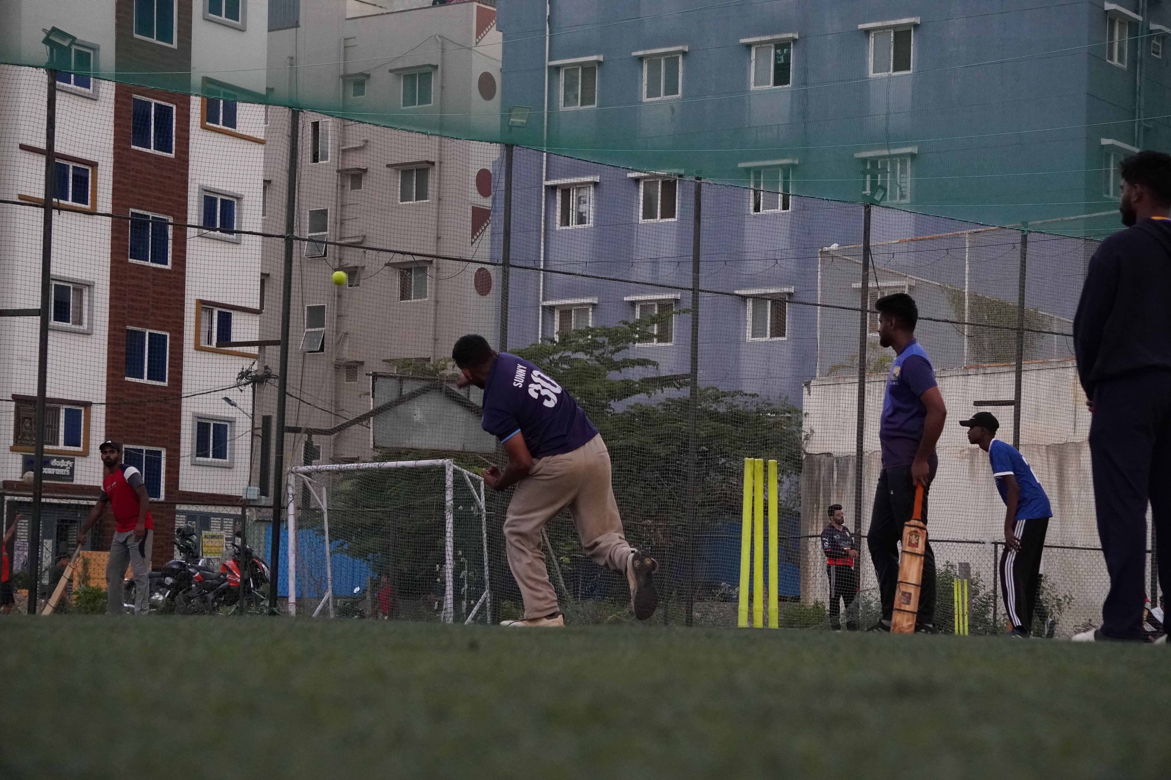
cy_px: 390
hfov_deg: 24.6
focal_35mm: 82
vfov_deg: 16.6
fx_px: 2683
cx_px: 586
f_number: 5.6
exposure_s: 1/1000
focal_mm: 55
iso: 4000
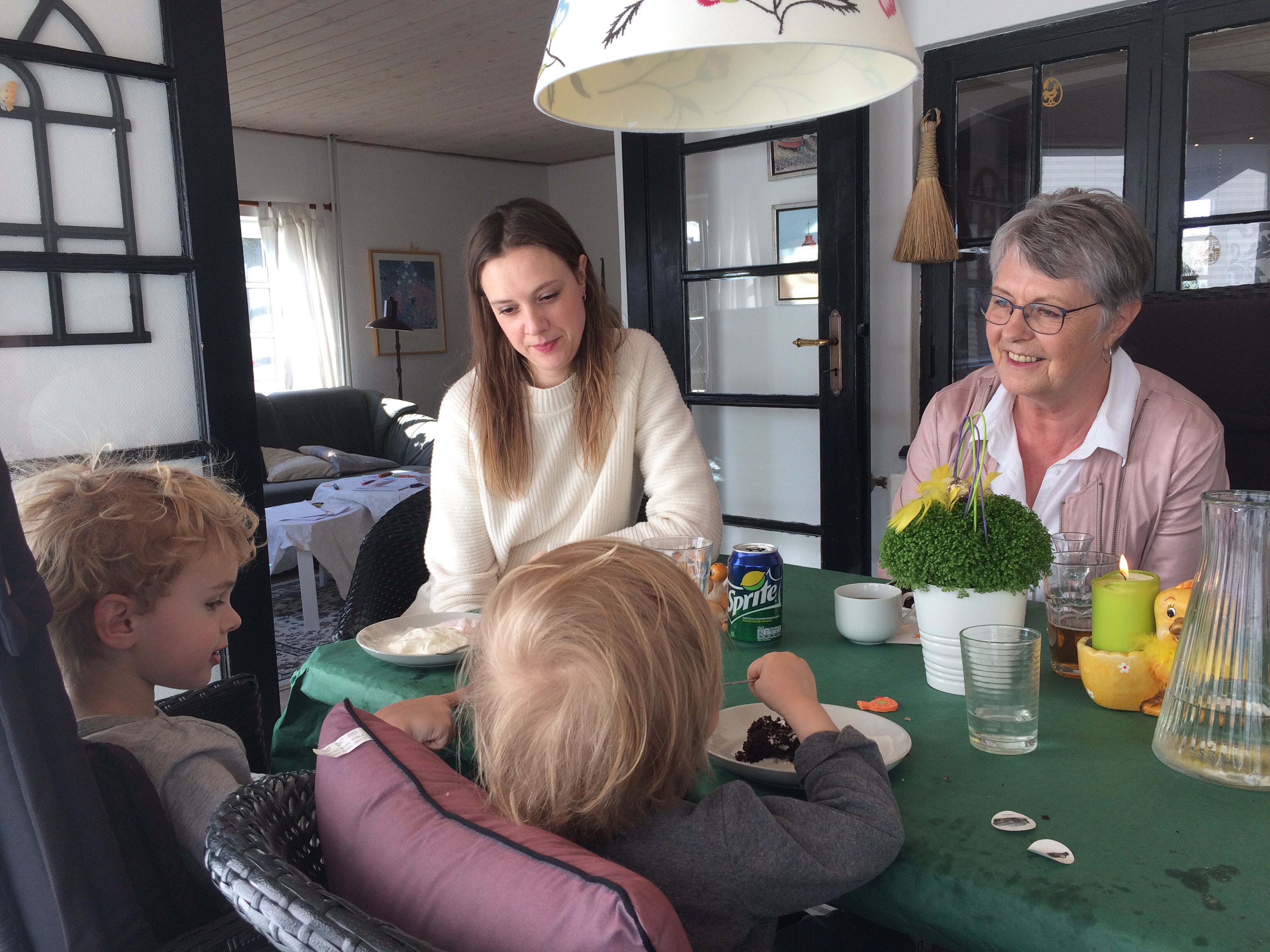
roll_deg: +1.7
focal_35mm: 29
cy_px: 476
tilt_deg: -10.1
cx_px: 635
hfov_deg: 61.7
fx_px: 1064
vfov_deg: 48.2
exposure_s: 1/135
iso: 32
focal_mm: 4.15
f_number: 2.2
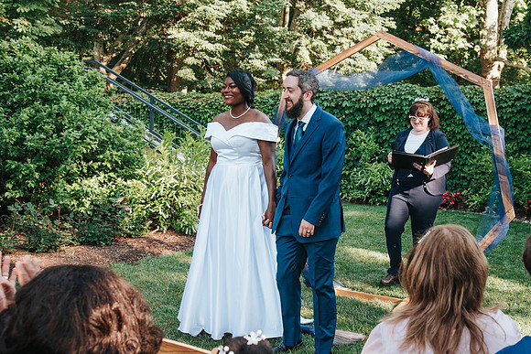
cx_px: 294
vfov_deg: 24.9
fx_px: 802
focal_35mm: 54
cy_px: 158
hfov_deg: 36.6
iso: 400
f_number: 6.3
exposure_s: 1/160
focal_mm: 48
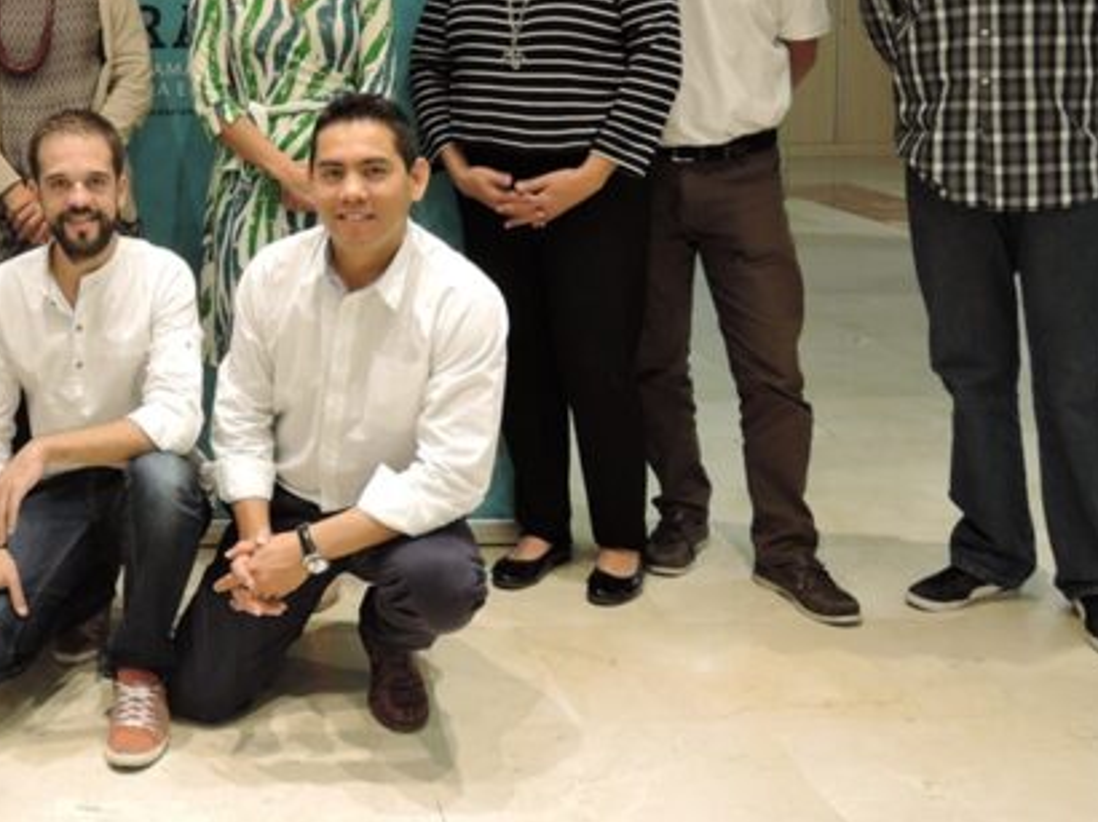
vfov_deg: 31.3
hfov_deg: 39.3
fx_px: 1427
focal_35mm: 45
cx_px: 129
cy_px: 158
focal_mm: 5.1
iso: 360
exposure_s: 1/30
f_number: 2.8
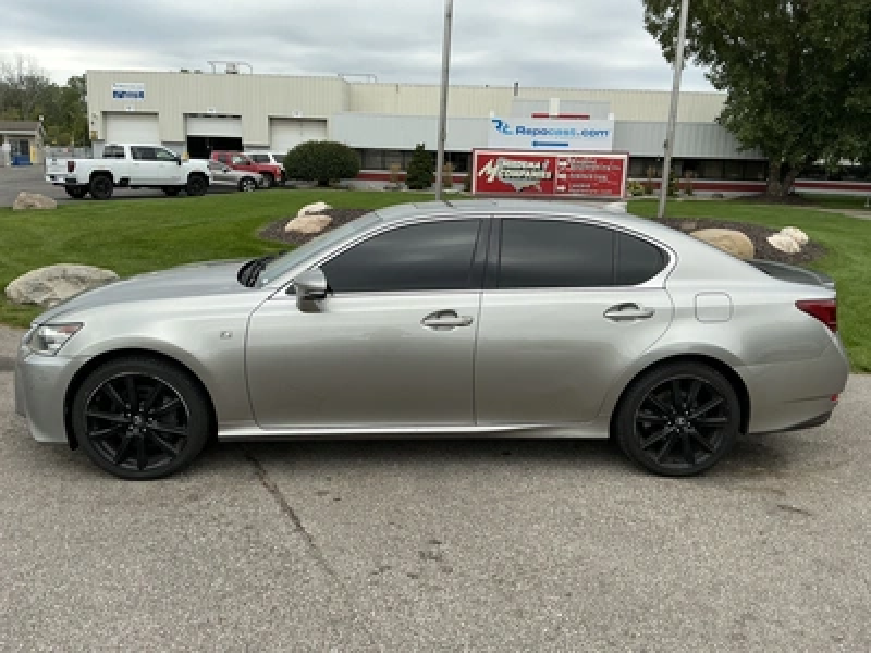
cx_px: 436
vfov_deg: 49.7
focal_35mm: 28
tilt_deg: -12.4
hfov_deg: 63.4
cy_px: 326
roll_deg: -2.7
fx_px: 705
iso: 25
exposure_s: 1/978
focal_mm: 3
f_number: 1.8
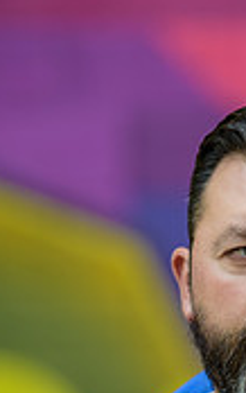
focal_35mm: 356
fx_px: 3812
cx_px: 327
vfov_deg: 5.9
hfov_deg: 3.7
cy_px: 386
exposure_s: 1/200
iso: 200
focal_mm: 135
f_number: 2
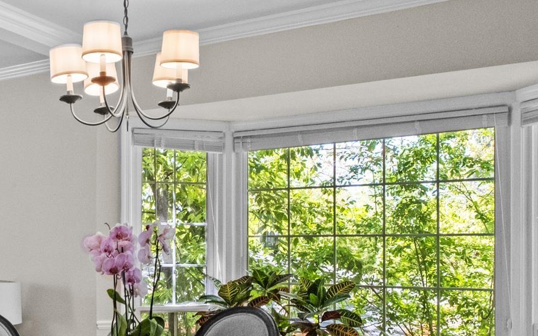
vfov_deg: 30.3
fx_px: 616
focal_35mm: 42
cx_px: 135
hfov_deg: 45.6
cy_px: 231
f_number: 9
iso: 800
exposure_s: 1/2.5
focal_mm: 10
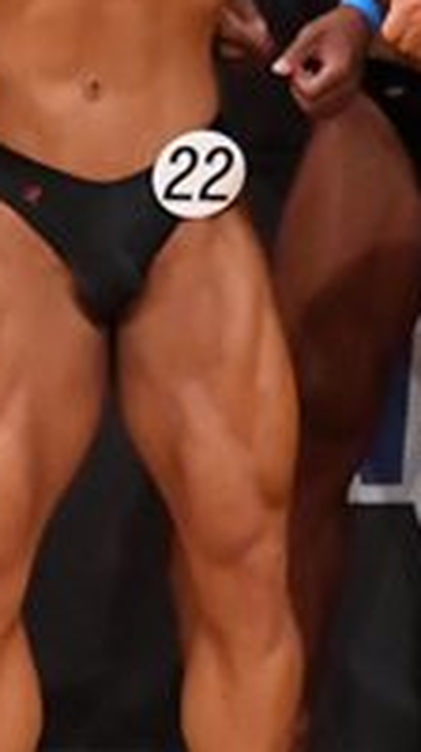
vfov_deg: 2.0
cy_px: 286
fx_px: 21825
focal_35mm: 1096
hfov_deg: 1.1
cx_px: -998
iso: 9000
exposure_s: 1/400
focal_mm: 180
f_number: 5.6
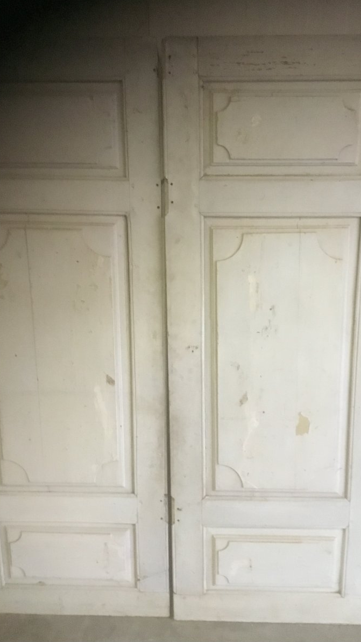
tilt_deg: -16.7
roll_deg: -0.6
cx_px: 226
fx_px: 578
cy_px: 320
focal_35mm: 34
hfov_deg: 34.5
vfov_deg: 58.0
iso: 400
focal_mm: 3.3
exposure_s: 1/17
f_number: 2.4
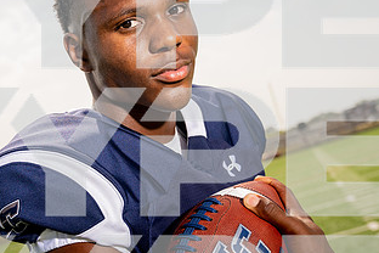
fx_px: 684
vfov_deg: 20.9
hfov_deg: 30.7
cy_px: 153
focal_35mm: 65
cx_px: 117
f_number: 4.5
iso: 100
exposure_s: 1/800
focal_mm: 35
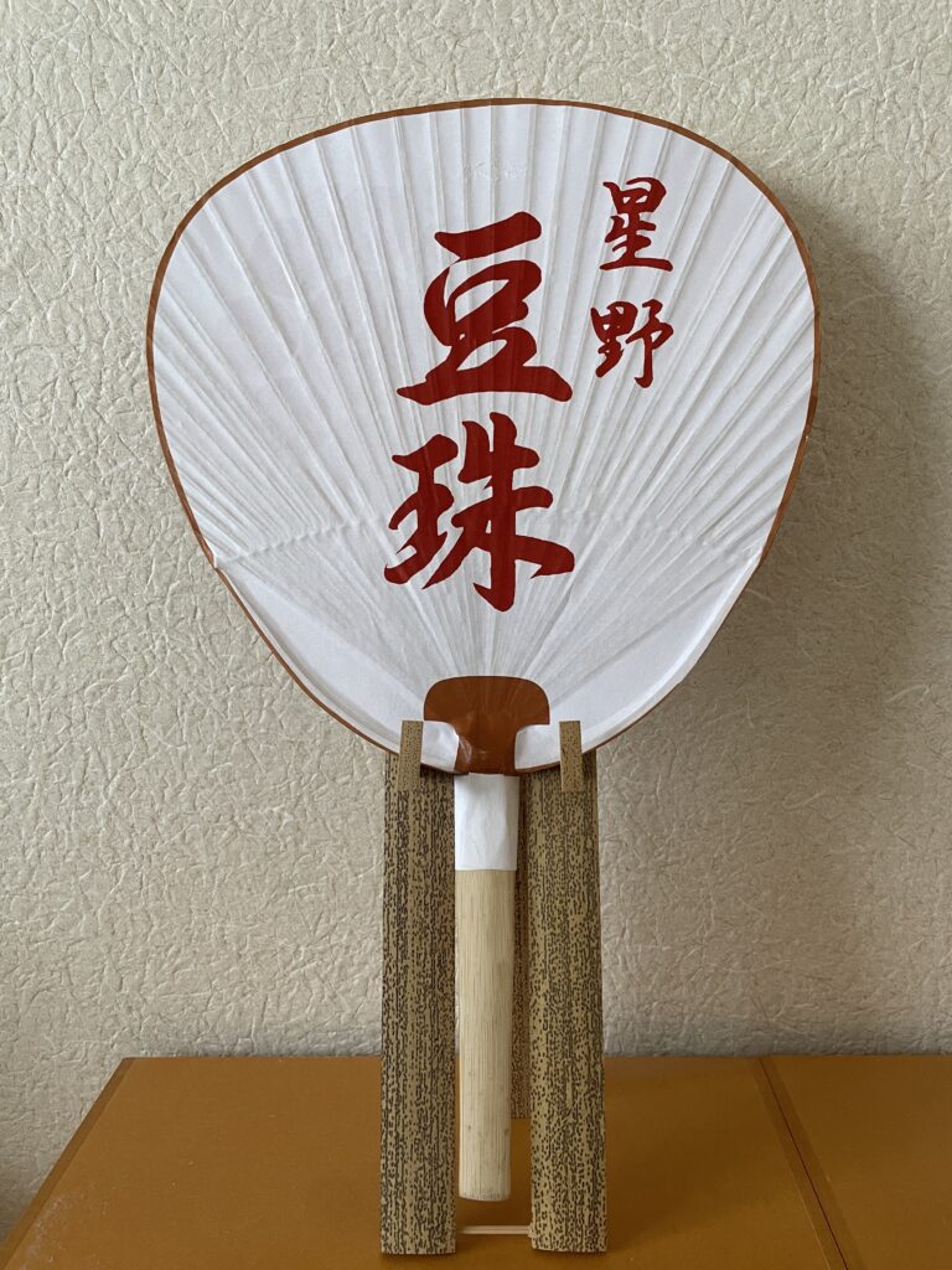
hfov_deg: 53.1
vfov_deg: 67.3
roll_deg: +2.4
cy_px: 635
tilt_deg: -8.6
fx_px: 953
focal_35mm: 26
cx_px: 476
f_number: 1.6
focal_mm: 4.2
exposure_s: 1/60
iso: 160
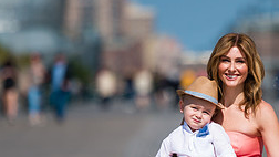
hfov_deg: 4.5
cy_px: 119
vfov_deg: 2.5
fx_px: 3560
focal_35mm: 481
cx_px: 204
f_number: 3.2
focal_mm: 200
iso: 200
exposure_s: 1/8000
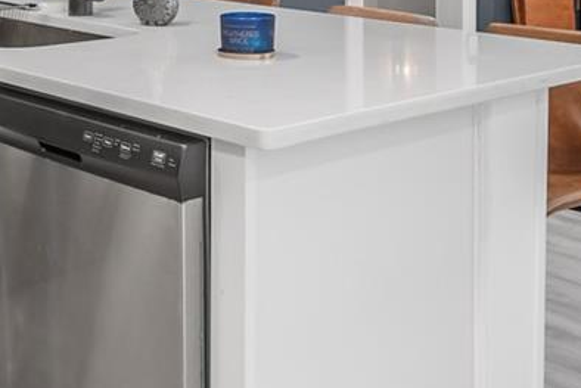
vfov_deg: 19.5
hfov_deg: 30.5
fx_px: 1049
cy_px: -104
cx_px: 153
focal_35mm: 65
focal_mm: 16
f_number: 10
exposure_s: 1/8
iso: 320
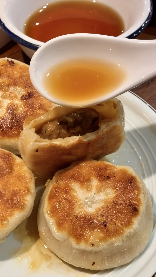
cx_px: 64
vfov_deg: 39.2
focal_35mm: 53
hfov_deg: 22.6
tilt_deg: -50.6
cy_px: 138
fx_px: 390
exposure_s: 1/25
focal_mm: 6.93
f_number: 4
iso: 640
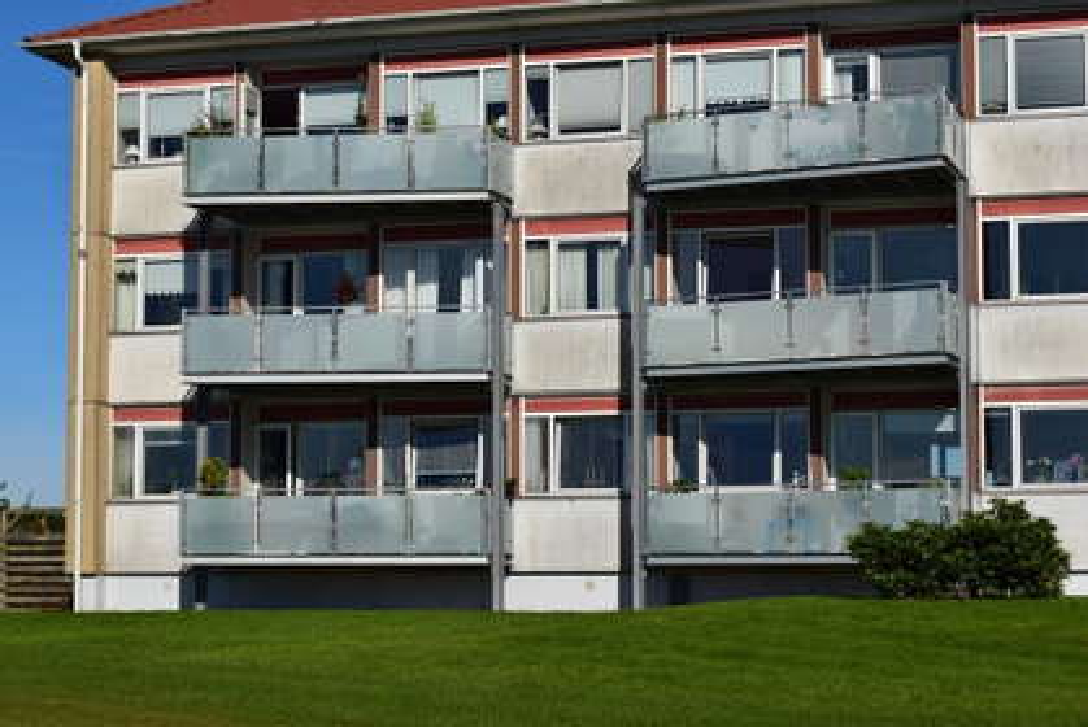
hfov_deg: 24.6
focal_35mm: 82
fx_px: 2495
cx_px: 544
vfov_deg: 16.6
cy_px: 364
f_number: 11
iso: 200
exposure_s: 1/800
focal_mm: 55
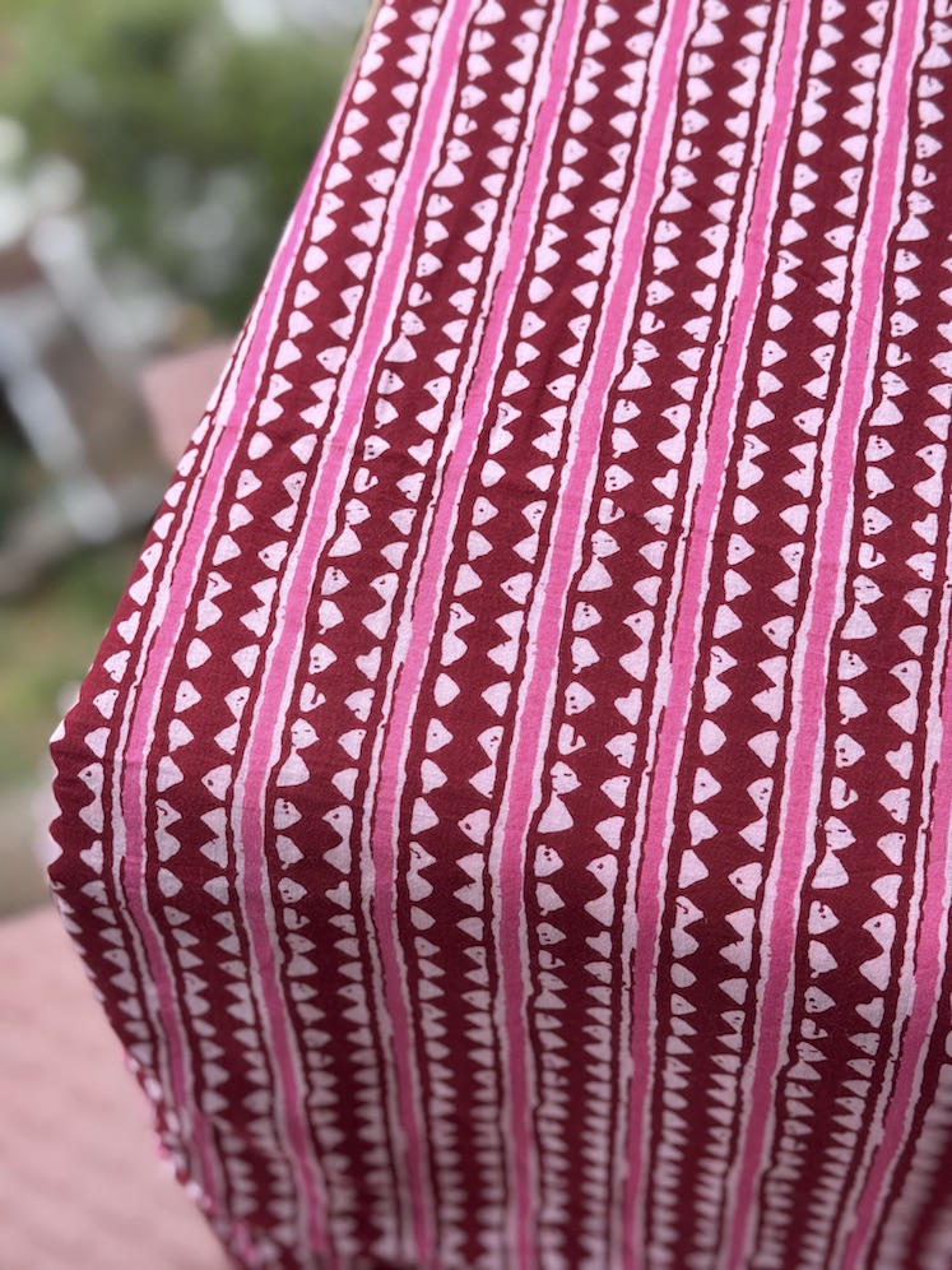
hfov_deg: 30.3
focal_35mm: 48
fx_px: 1760
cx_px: 476
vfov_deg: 39.7
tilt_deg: -61.4
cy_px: 635
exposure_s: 1/822
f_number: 1.78
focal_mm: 6.76
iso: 64
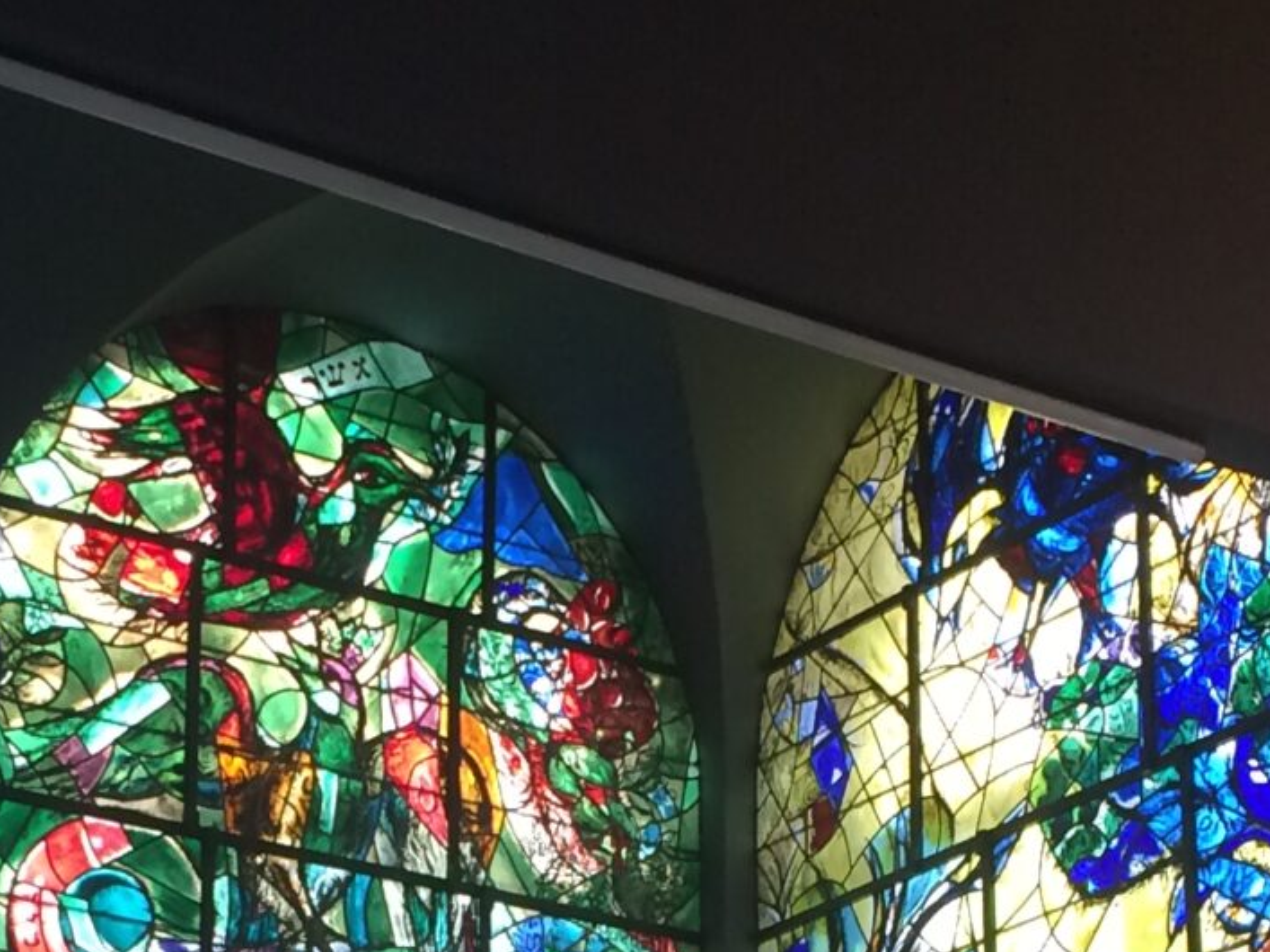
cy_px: 1234
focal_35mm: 105
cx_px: 499
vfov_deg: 13.6
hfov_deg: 18.7
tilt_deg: +13.8
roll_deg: -0.3
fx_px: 3852
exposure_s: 1/33
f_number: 2.2
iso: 50
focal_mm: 4.15
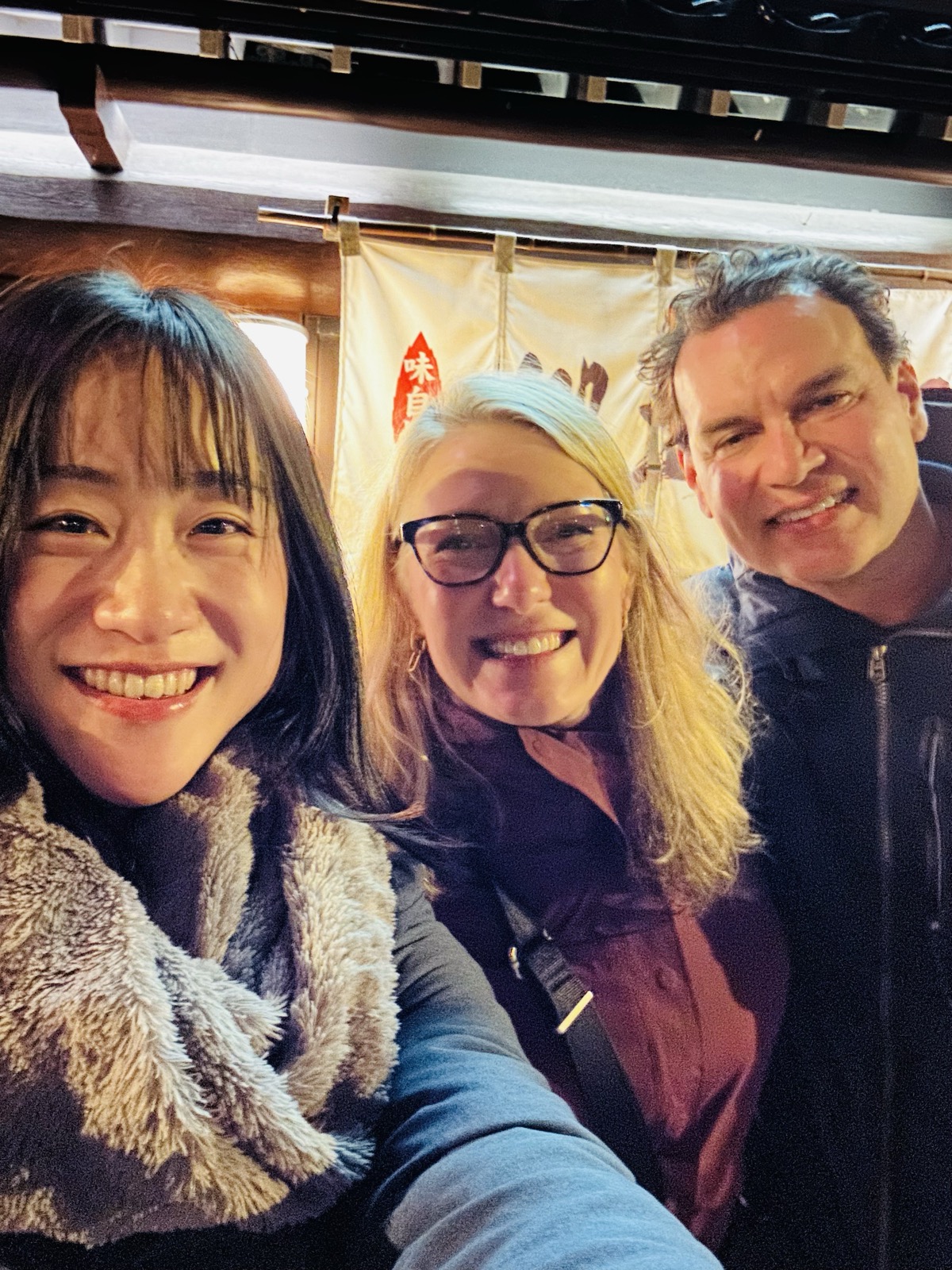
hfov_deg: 46.8
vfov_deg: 60.0
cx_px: 476
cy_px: 635
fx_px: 1100
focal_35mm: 30
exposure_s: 1/15
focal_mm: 2.69
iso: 1000
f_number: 1.9
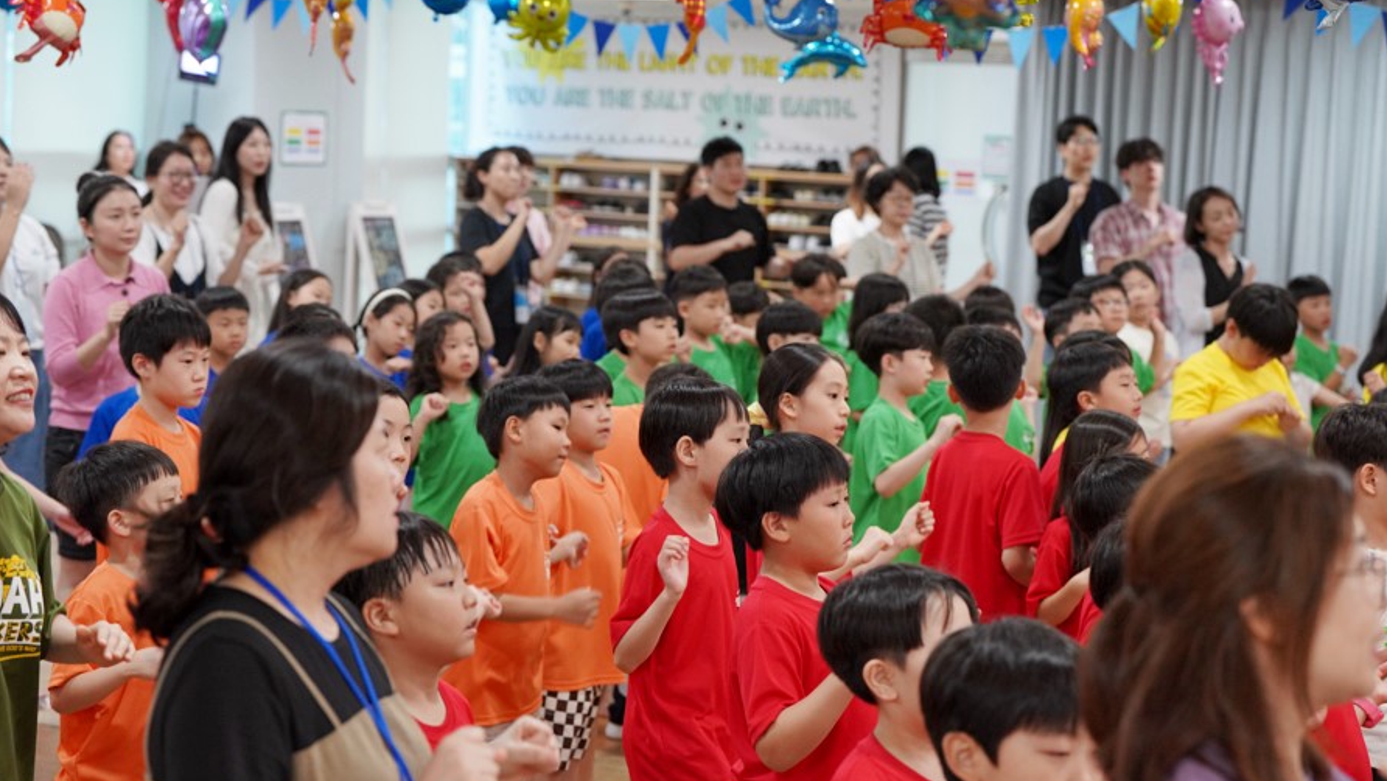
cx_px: 697
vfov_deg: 16.3
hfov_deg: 28.6
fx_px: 2722
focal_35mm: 74
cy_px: 369
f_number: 4
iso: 2500
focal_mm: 70
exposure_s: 1/160
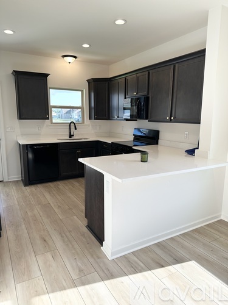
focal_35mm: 24
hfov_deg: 56.8
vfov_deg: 71.6
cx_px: 114
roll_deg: -0.9
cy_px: 152
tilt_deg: -10.2
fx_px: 211
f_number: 1.78
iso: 80
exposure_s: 1/250
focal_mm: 6.86
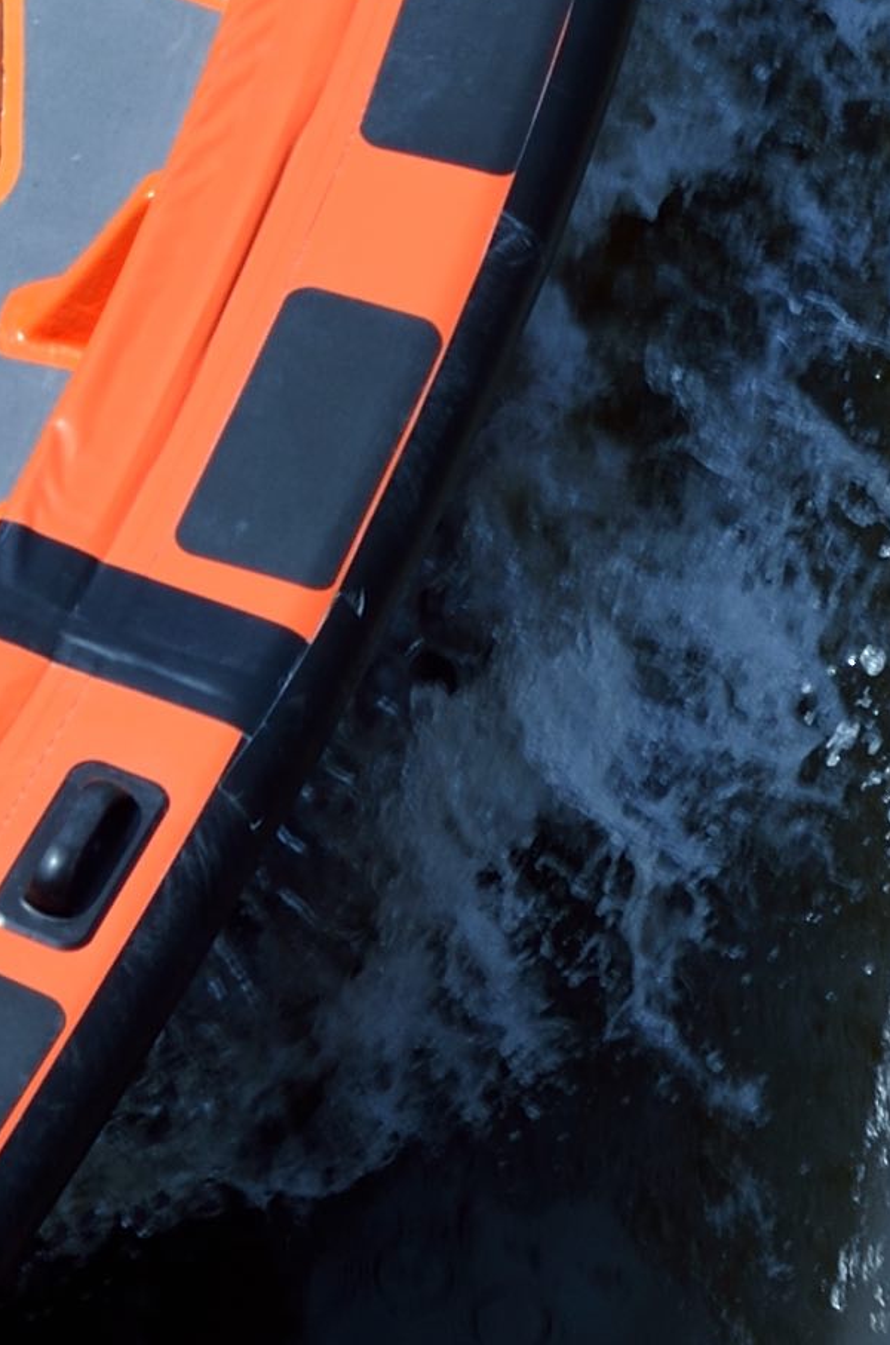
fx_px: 11548
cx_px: -433
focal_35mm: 310
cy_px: -686
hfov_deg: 4.4
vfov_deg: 6.6
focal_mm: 38
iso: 100
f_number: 8
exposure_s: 1/250
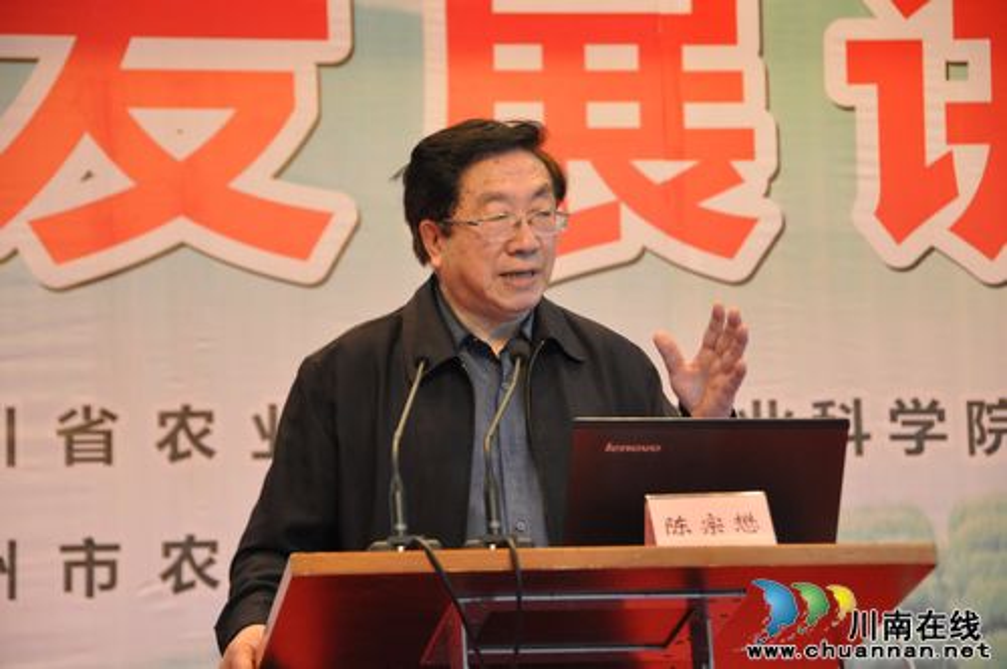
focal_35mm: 135
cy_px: 334
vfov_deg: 10.1
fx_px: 3771
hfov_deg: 15.2
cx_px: 504
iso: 1600
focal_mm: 90
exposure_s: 1/20
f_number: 5.3
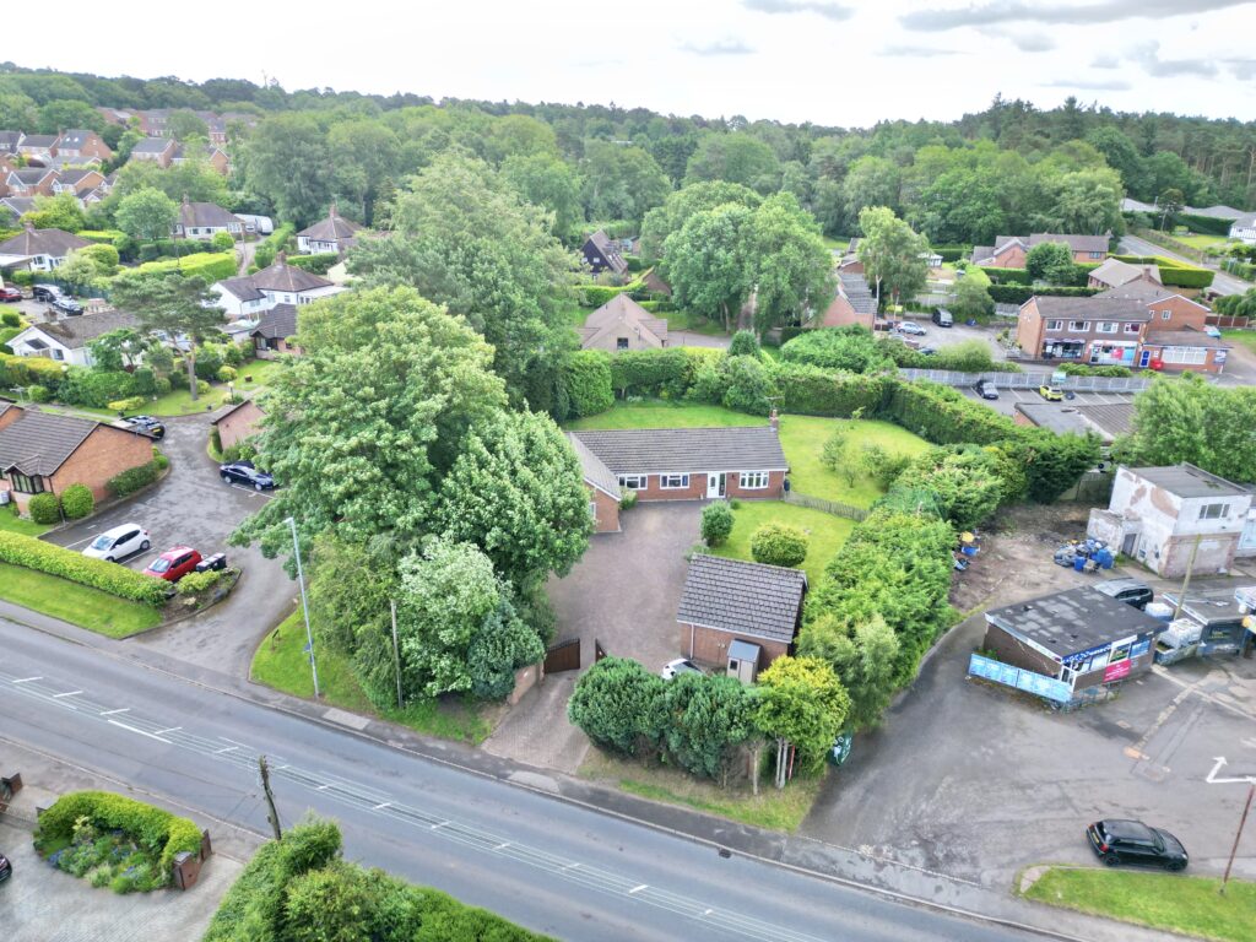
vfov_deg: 56.8
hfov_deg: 71.6
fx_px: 871
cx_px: 628
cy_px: 471
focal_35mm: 24
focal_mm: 6.72
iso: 120
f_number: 1.7
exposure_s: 1/800
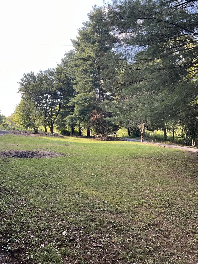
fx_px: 221
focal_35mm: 29
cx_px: 99
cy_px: 132
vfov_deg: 61.7
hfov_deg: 48.2
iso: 25
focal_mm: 3
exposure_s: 1/122
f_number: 1.8
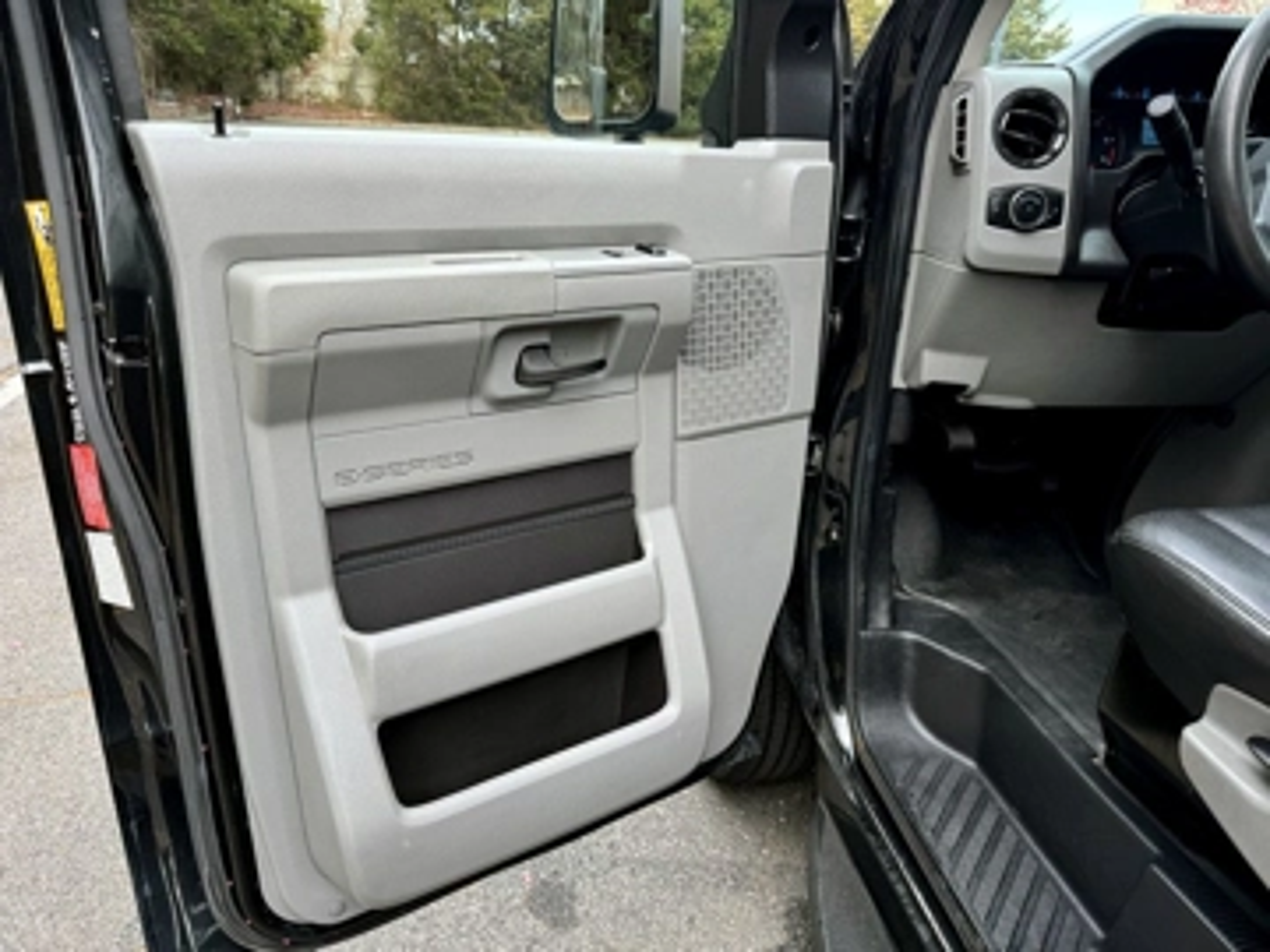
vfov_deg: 56.8
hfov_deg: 71.6
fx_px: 881
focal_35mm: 24
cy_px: 476
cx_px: 635
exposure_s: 1/121
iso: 64
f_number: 1.78
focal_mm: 6.76
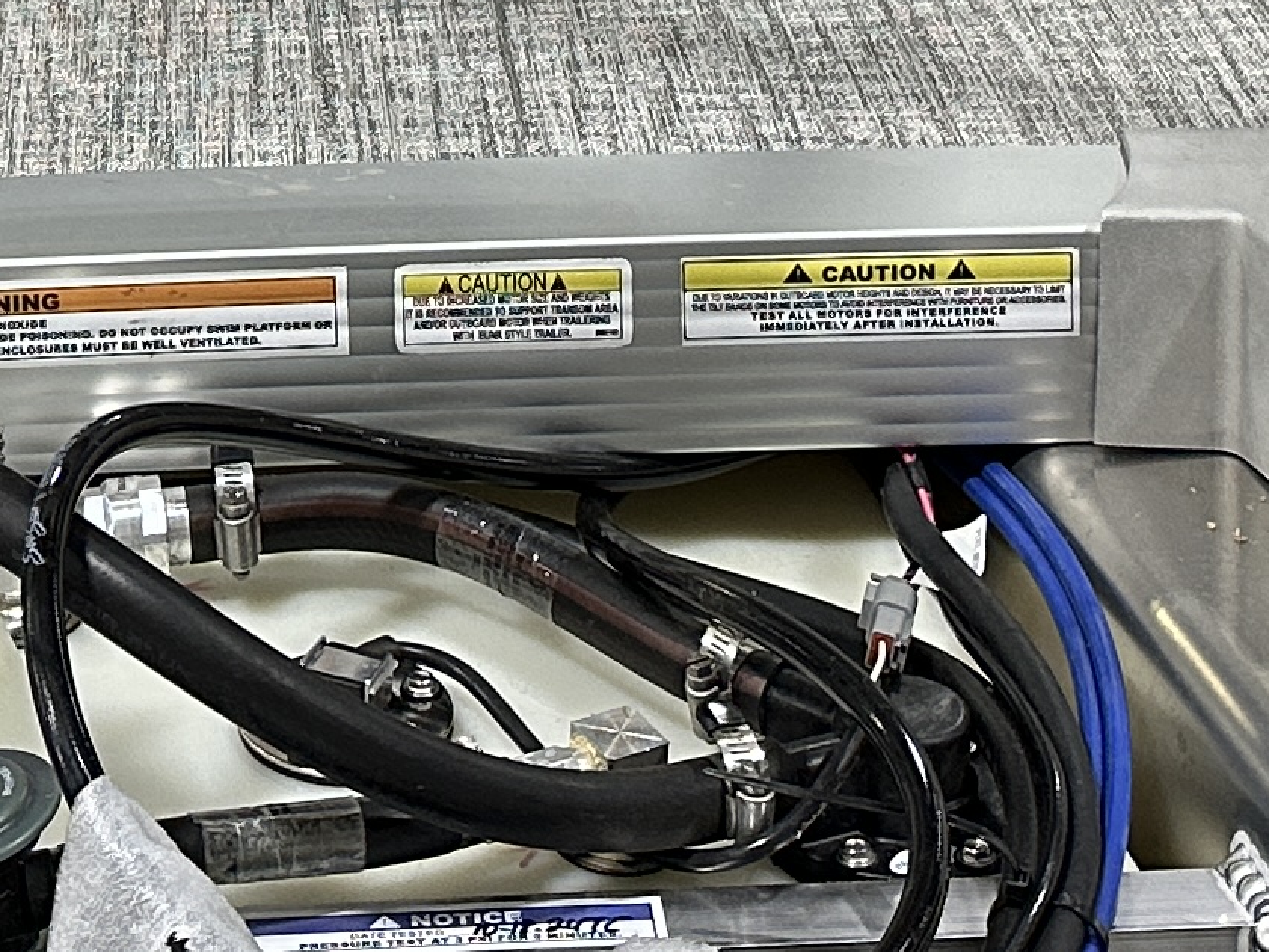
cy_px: -970
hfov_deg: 17.0
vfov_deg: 11.6
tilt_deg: -7.5
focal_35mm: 115
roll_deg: +0.7
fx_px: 4216
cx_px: 263
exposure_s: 1/120
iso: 200
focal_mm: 6.86
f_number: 1.78
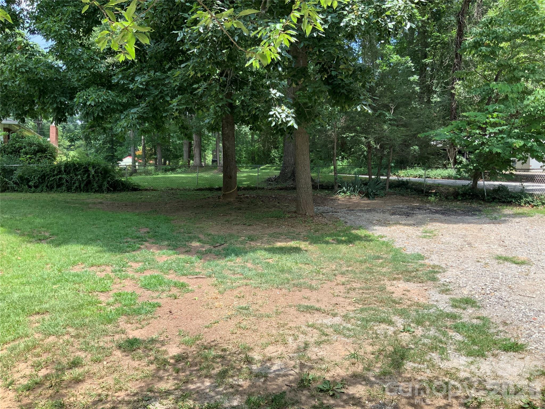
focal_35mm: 29
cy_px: 204
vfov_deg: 48.2
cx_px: 272
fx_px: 457
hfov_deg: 61.7
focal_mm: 3
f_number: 1.8
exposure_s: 1/482
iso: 16
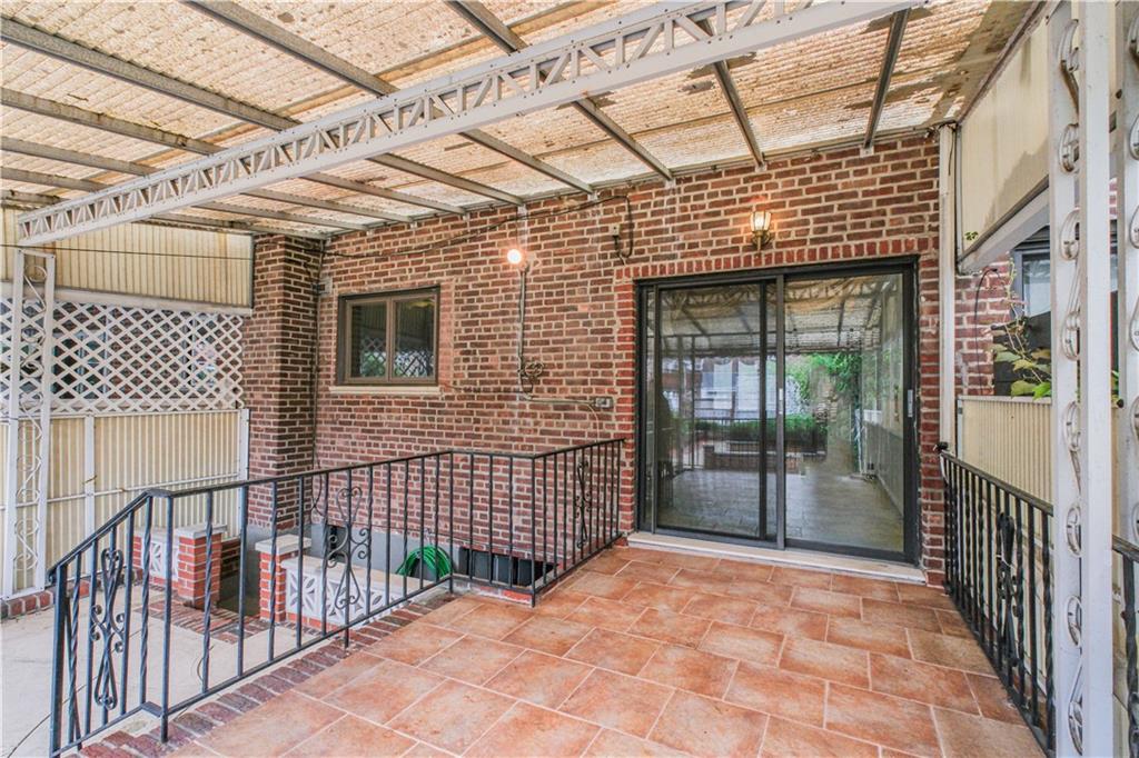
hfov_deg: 100.4
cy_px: 379
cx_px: 570
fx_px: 474
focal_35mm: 15
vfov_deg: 77.3
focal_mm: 10
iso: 800
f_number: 10
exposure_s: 1/60
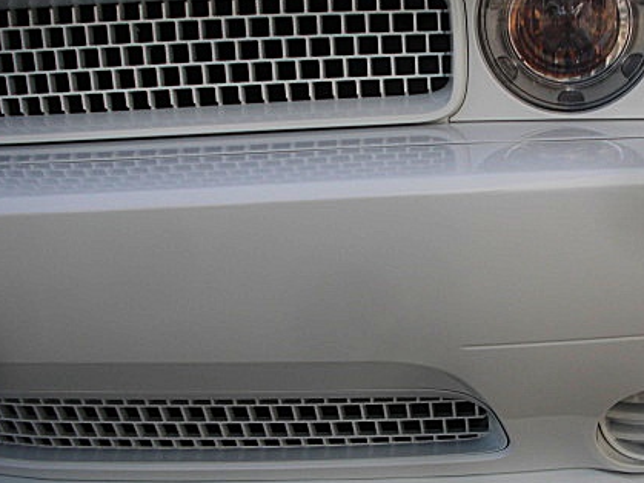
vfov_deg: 26.5
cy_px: 237
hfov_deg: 34.5
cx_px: 447
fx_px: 1023
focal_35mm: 55
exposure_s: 1/320
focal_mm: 6.3
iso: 50
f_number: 2.8
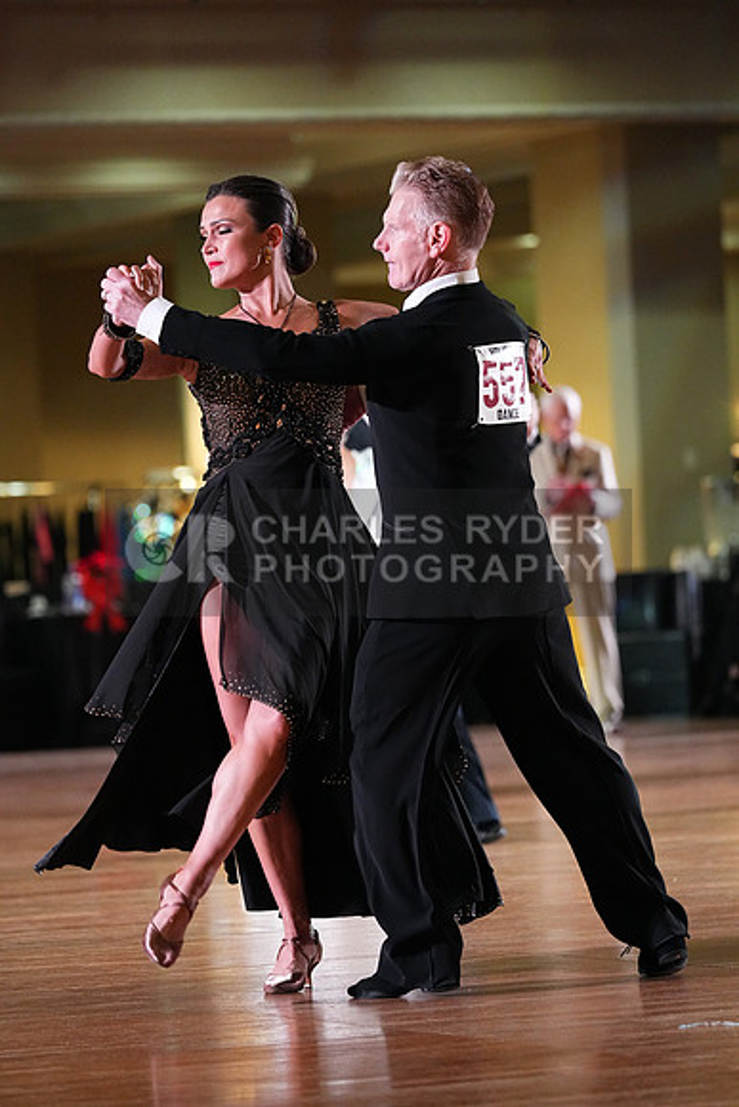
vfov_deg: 10.3
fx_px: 6154
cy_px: 554
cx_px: 370
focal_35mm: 200
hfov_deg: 6.9
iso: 6400
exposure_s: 1/400
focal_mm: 200
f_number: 4.5
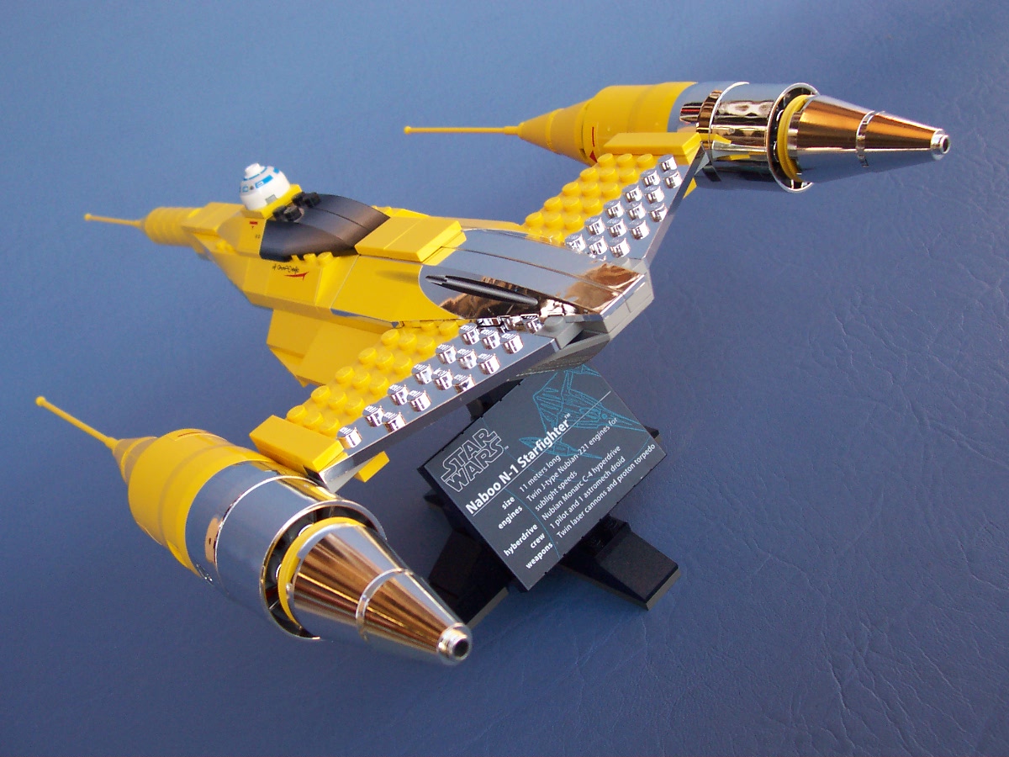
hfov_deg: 50.1
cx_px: 504
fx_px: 1078
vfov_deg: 38.7
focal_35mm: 37
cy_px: 378
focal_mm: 5.6
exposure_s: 1/180
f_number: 2.8
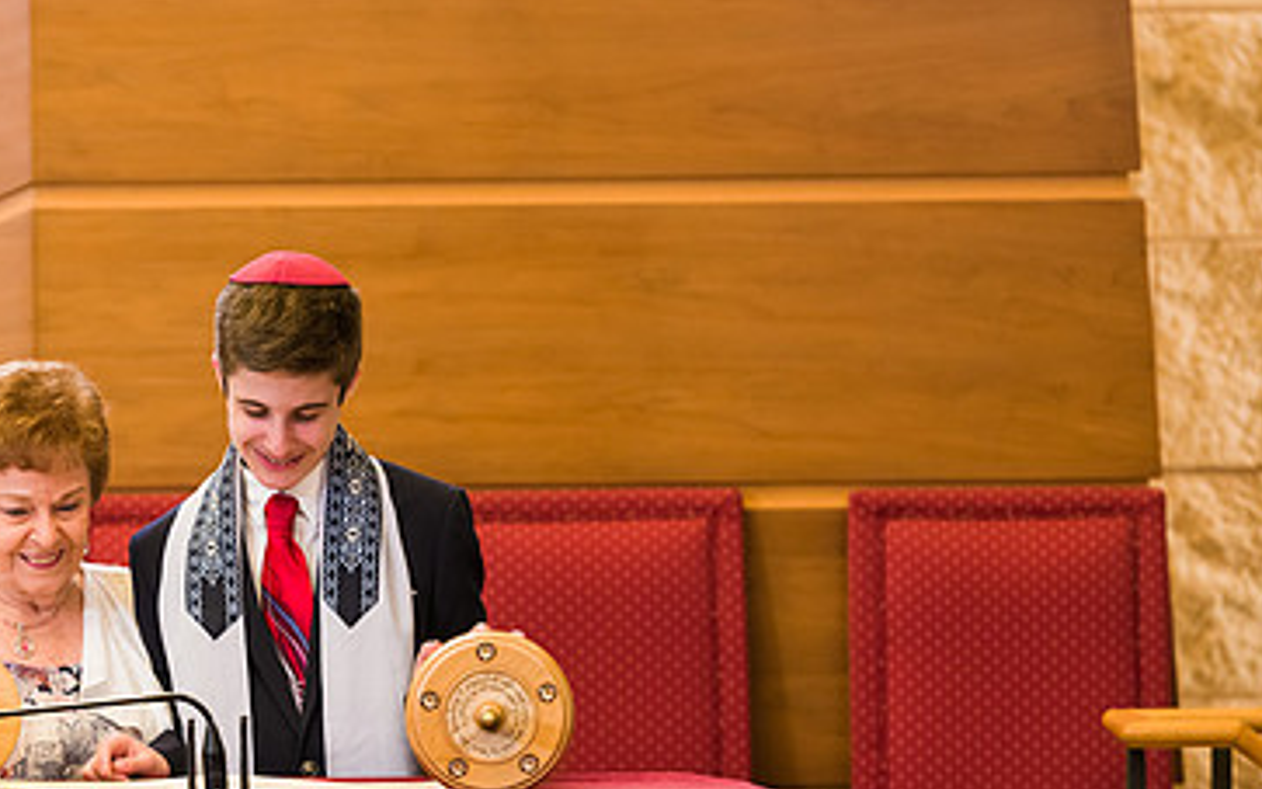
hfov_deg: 9.2
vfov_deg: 5.8
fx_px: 7843
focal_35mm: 228
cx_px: 313
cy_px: 516
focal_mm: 140
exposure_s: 1/200
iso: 1600
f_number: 5.6
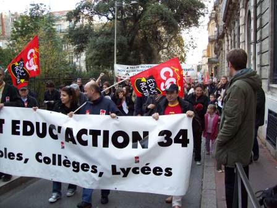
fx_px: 288
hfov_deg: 51.4
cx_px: 138
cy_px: 104
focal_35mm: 36
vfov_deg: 39.7
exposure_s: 1/128
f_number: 2.7
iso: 100
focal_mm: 6
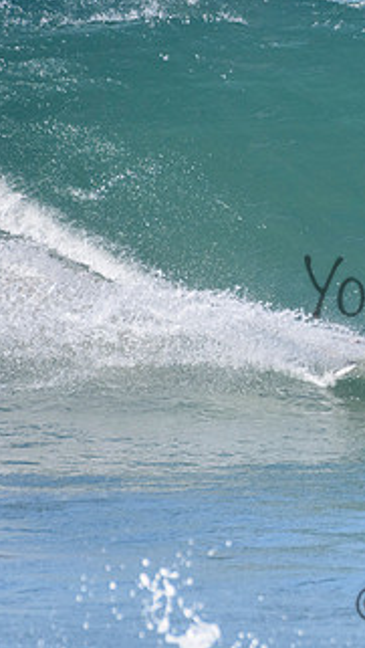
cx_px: 512
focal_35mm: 1420
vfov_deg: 1.5
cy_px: 269
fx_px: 24388
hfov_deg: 0.9
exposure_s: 1/4000
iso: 900
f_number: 5.6
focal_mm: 500
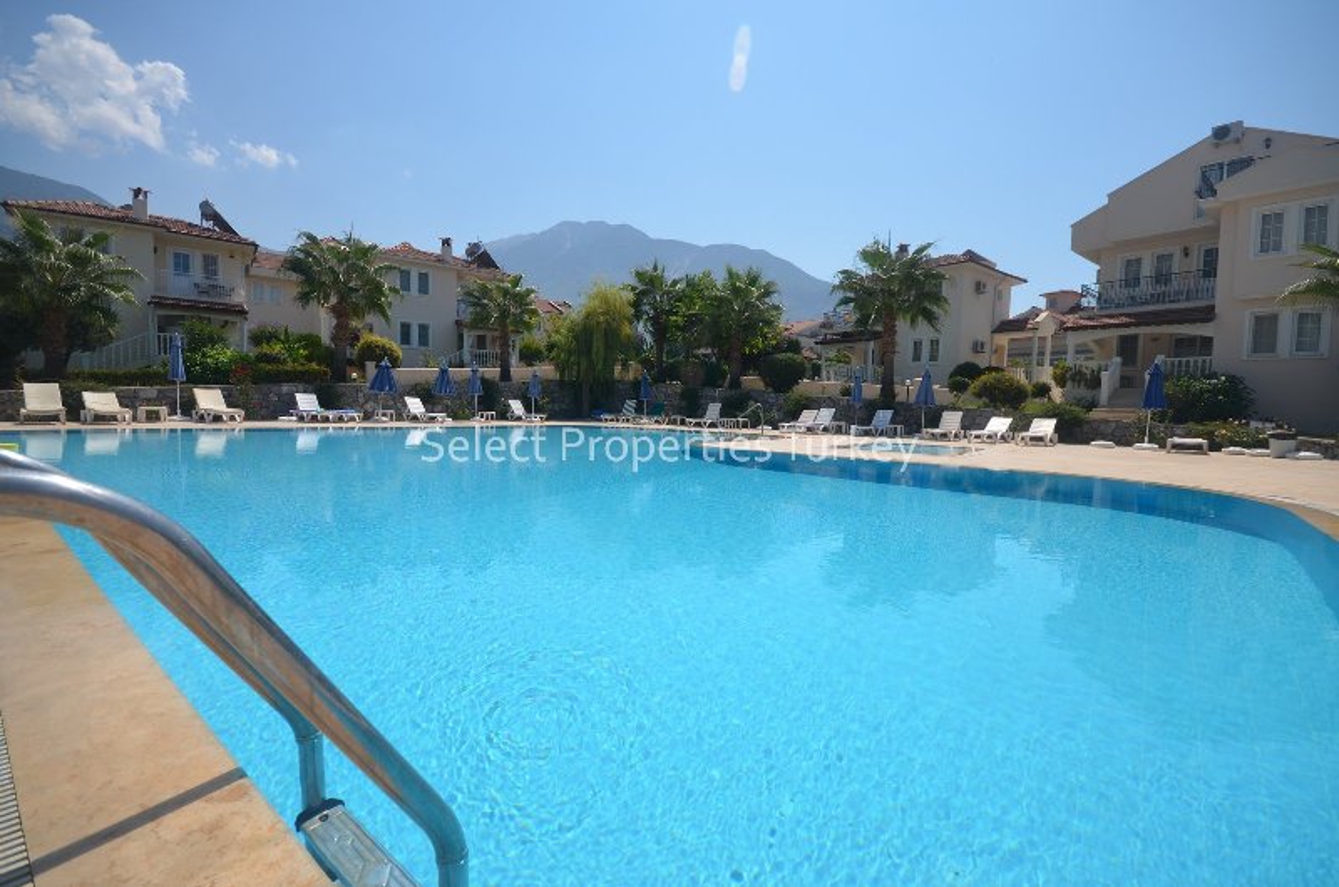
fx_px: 891
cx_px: 670
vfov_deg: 52.9
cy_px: 444
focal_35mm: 24
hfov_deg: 73.8
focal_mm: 16
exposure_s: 1/500
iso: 100
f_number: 11
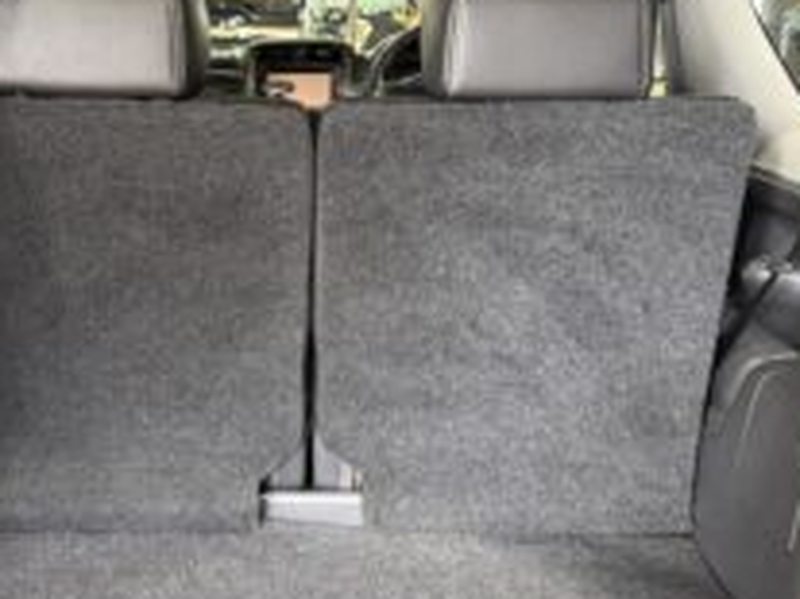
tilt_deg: -12.6
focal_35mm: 44
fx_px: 1016
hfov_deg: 42.6
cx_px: 294
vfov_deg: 32.7
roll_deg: +0.8
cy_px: 234
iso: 400
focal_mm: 5.96
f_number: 1.6
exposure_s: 1/50
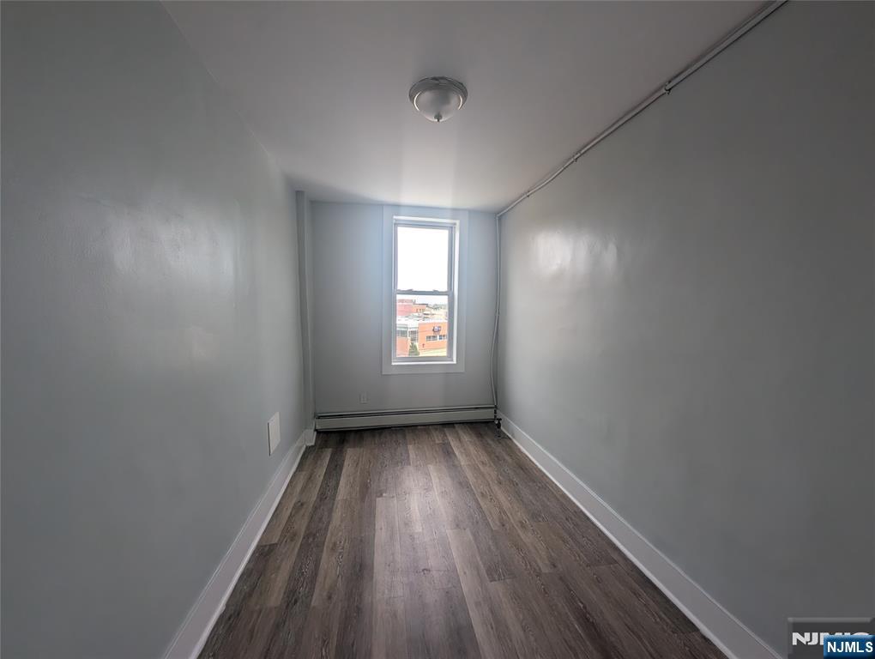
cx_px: 438
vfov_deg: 94.6
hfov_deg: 110.5
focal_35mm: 12
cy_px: 330
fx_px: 304
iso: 68
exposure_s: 1/960
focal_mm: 2.02
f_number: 1.7
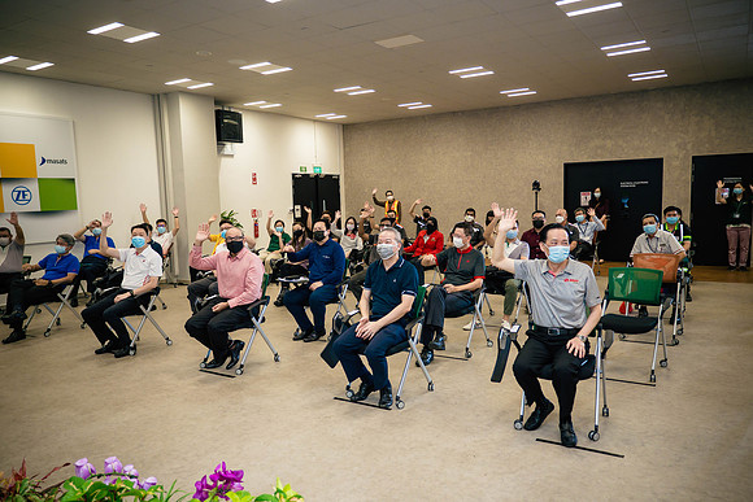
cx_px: 376
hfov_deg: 65.3
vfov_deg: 46.3
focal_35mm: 28
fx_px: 587
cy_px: 251
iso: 320
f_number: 2
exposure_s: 1/125
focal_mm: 13
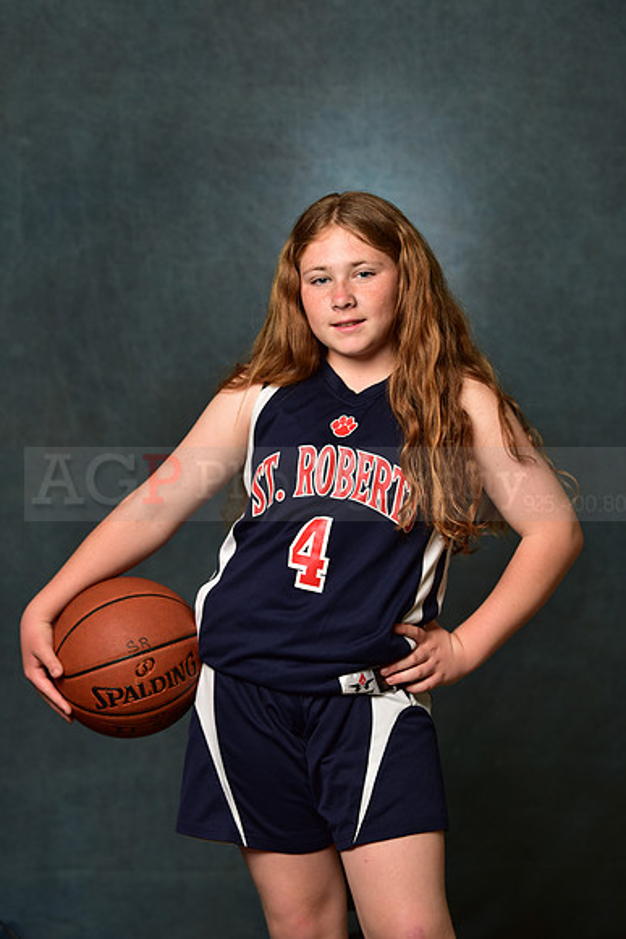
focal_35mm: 86
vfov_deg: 23.6
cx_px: 313
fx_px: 2242
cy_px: 470
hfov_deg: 15.9
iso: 250
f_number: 4.5
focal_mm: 86
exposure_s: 1/160
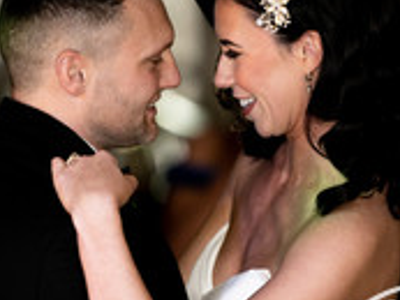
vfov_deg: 2.9
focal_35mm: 520
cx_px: 184
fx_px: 6013
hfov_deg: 3.8
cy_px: 252
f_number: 2.8
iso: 250
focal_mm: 195
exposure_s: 1/160
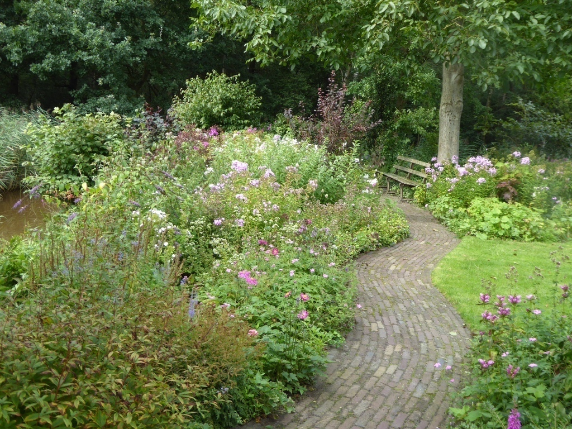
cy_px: 214
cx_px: 286
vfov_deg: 36.8
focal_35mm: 39
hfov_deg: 47.9
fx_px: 644
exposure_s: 1/100
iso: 100
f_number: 3.7
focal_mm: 6.7
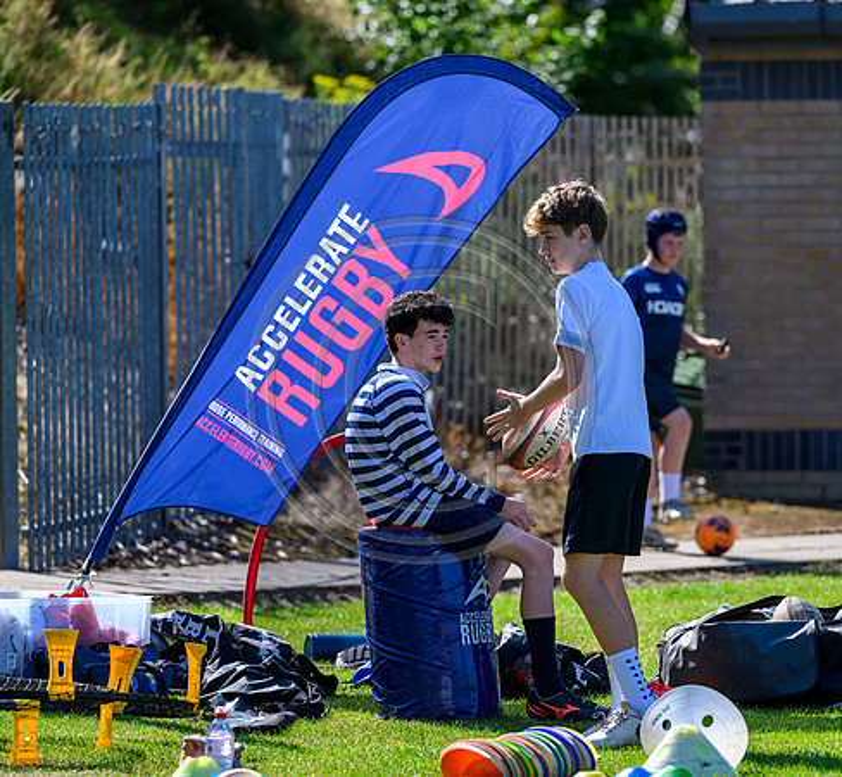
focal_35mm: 255
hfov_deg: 7.1
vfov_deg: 6.6
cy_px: 373
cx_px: 511
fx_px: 6738
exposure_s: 1/3200
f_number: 3.5
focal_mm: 200
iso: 500
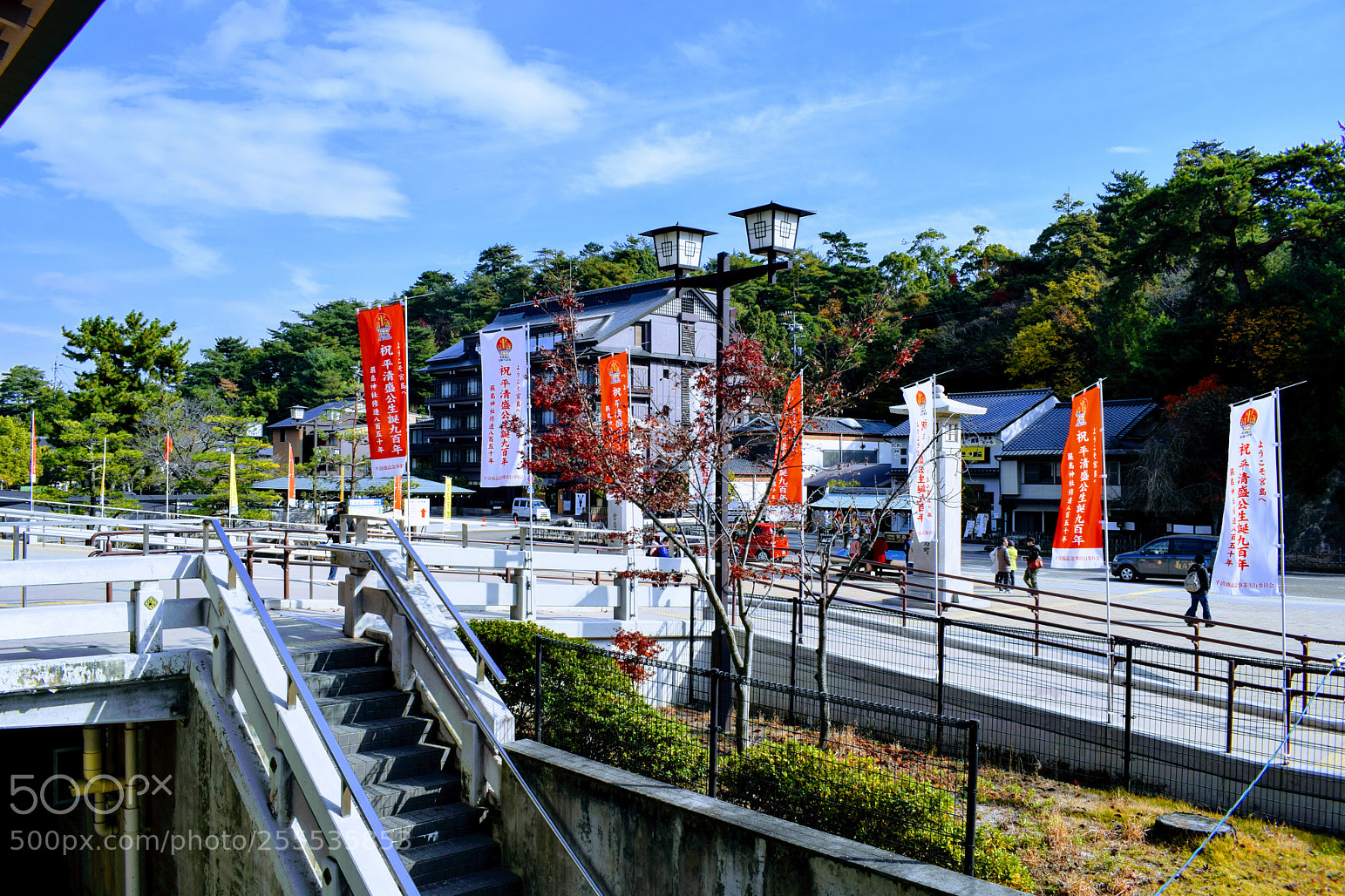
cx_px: 653
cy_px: 445
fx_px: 1046
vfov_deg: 46.4
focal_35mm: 28
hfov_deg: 65.5
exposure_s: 1/400
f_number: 10
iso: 200
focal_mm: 18
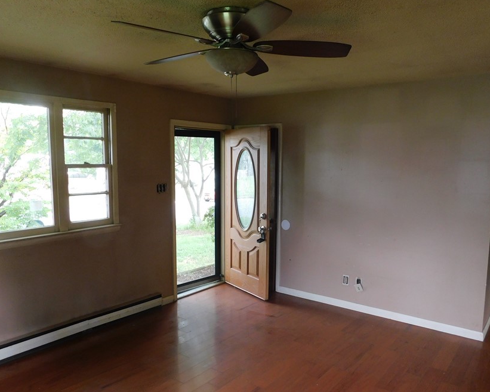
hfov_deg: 62.2
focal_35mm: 28
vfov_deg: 51.5
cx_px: 254
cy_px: 208
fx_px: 406
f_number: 3
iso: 220
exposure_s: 1/30
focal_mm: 4
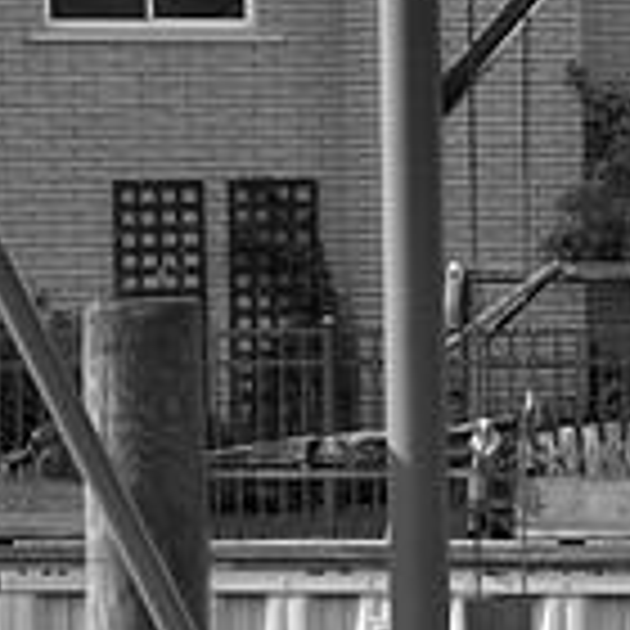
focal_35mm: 264
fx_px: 5436
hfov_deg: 6.6
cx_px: 909
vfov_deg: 6.6
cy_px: 794
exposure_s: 1/4000
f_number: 4
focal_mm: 50
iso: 560
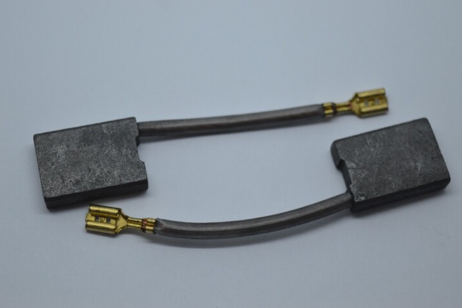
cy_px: 154
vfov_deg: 16.4
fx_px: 1072
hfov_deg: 24.3
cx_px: 232
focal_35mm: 84
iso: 400
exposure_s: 1/125
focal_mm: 55
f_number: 5.6
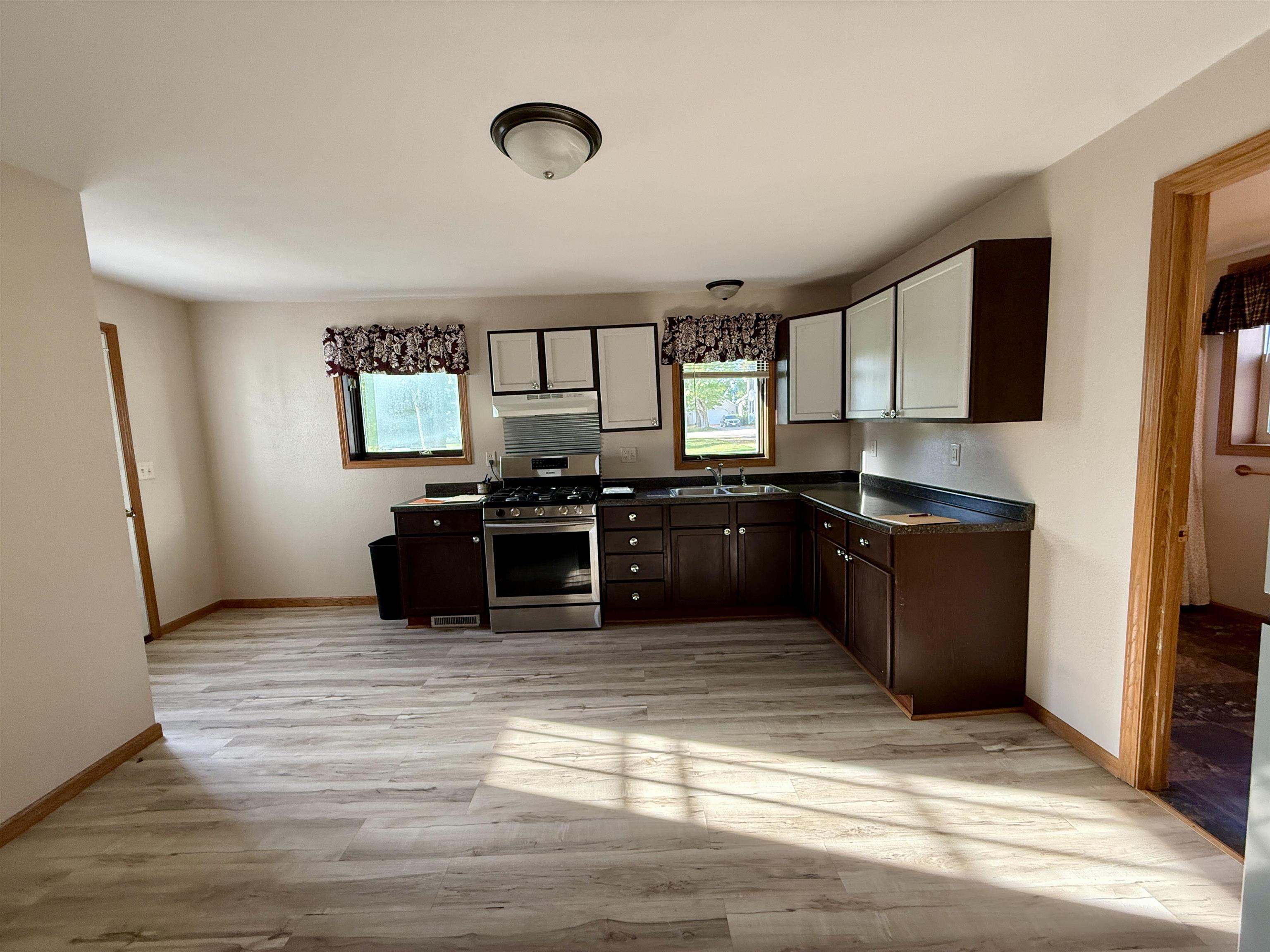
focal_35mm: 14
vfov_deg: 85.7
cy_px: 476
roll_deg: +2.0
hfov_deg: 102.1
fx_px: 514
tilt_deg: -5.0
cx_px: 635
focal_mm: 2.22
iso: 320
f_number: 2.2
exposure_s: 1/99
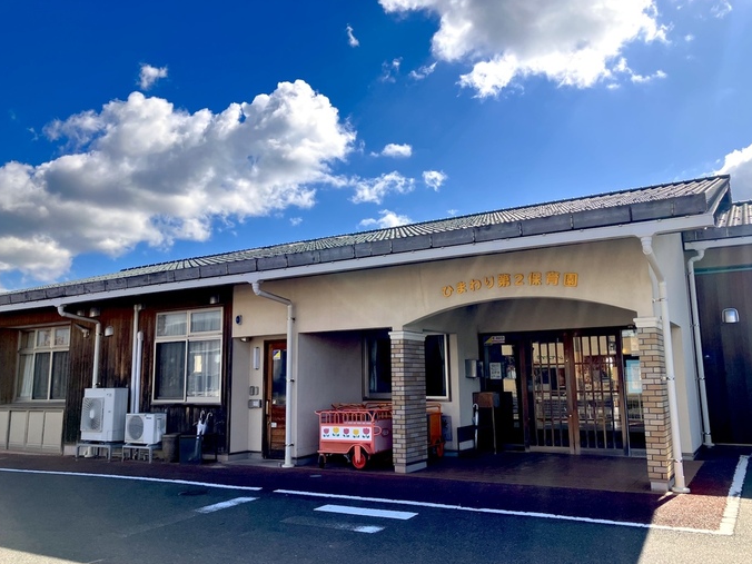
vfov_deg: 48.2
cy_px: 288
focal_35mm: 29
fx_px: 630
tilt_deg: +10.4
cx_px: 379
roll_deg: +0.3
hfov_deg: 61.7
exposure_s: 1/1104
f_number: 1.8
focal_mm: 3.99
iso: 32
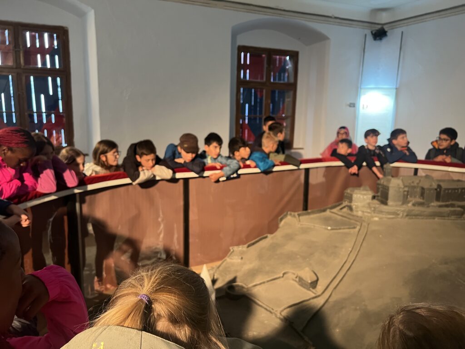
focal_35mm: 26
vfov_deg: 53.1
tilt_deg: -10.3
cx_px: 232
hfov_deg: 67.3
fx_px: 349
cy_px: 174
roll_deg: -0.9
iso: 400
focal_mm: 5.7
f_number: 1.5
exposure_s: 1/50
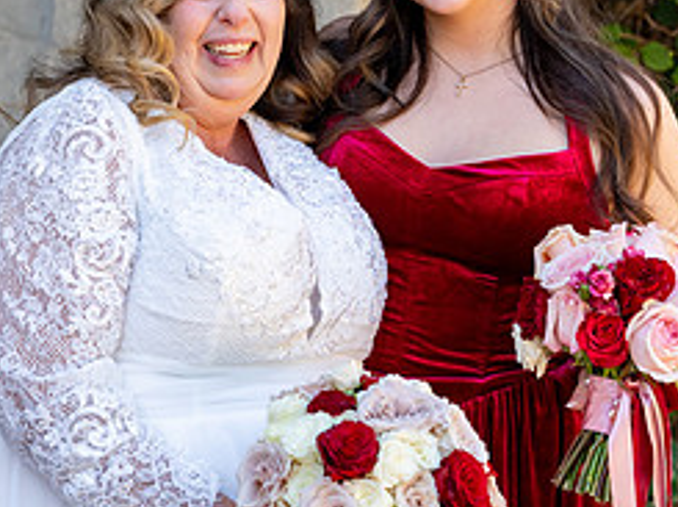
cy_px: 122
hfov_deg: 9.6
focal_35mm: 207
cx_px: 338
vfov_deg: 7.2
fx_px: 4048
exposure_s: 1/250
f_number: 5.6
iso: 400
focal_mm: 117
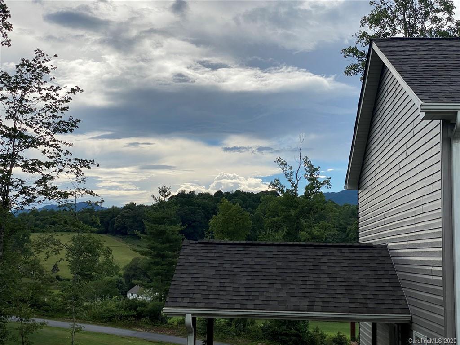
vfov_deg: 28.0
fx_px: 691
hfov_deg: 36.8
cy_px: 172
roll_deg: -1.7
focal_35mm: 52
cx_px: 230
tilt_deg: +8.0
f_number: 2
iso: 20
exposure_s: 1/2398
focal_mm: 6
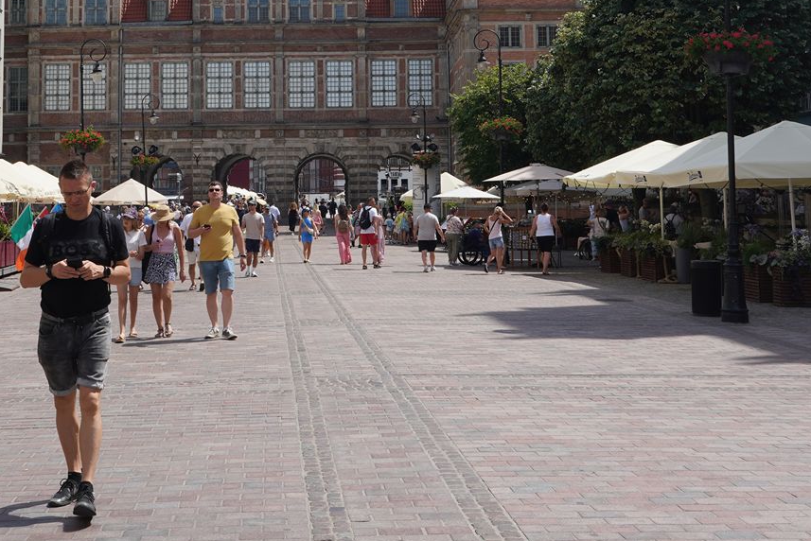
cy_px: 64
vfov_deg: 23.6
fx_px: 1262
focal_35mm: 56
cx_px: 307
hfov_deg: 35.4
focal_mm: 24
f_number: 14
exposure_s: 1/100
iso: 100
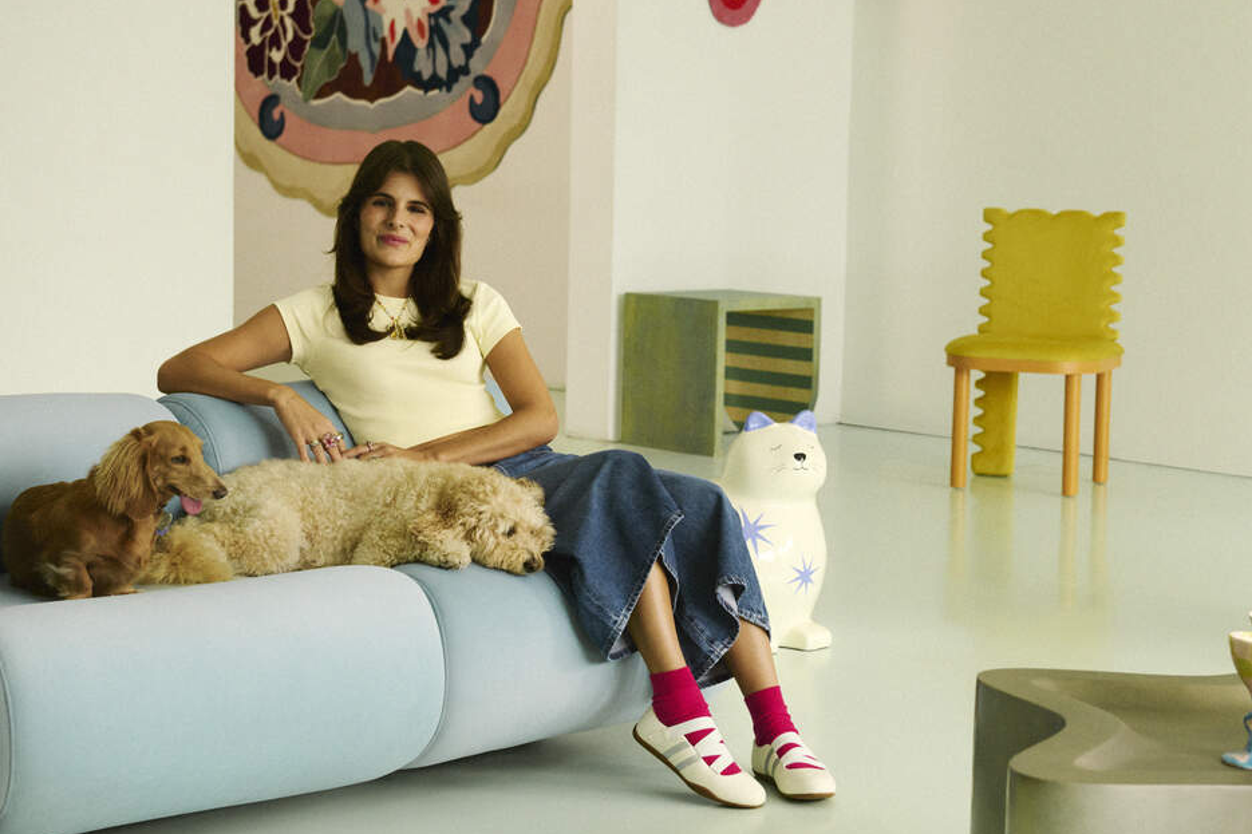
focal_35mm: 77
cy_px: 380
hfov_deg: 26.3
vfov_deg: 17.7
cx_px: 728
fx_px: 2677
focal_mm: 60
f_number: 5
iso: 1000
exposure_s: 1/250
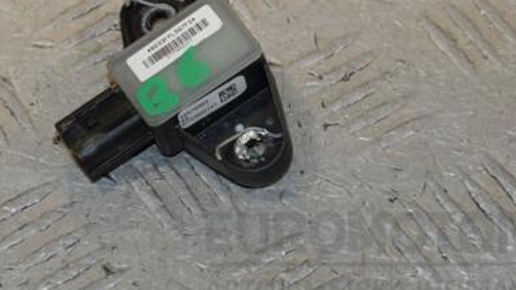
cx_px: 179
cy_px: 49
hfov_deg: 9.5
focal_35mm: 226
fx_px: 3092
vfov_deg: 5.4
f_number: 9
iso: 800
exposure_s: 1/200
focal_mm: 90
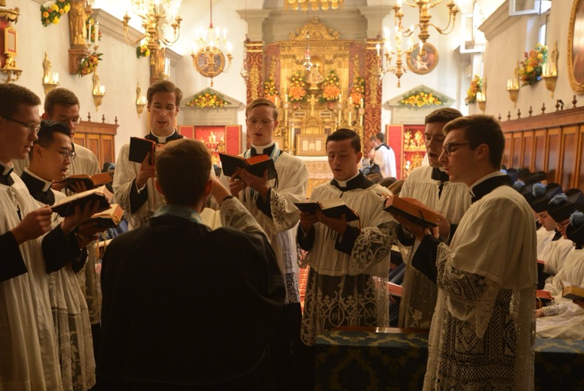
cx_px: 251
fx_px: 731
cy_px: 248
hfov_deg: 43.5
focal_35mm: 45
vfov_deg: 29.8
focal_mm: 35
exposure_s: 1/80
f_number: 4.5
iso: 1600
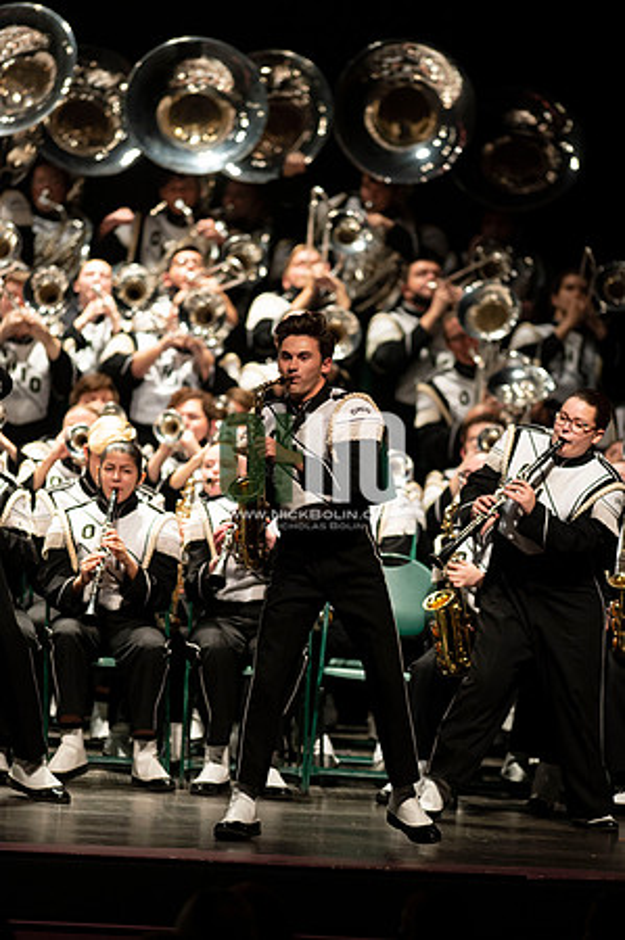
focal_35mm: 300
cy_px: 470
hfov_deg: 4.6
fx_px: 7830
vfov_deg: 6.9
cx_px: 312
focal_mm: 300
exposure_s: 1/500
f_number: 2.8
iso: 3200
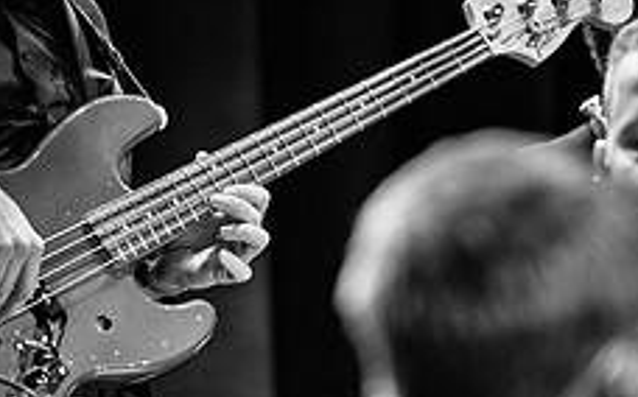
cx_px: 238
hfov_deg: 4.1
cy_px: 39
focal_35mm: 519
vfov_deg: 2.5
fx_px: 9015
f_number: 2.8
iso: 5000
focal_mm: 200
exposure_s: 1/320
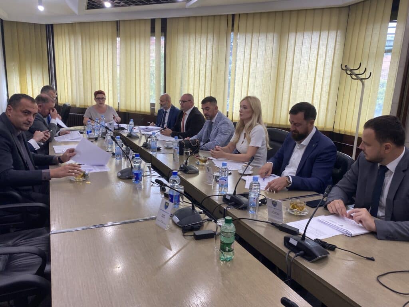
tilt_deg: -14.4
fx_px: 307
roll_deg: -2.0
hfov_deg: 67.3
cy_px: 154
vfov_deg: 53.1
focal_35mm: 26
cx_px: 204
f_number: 1.8
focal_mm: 4.25
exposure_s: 1/100
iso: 125
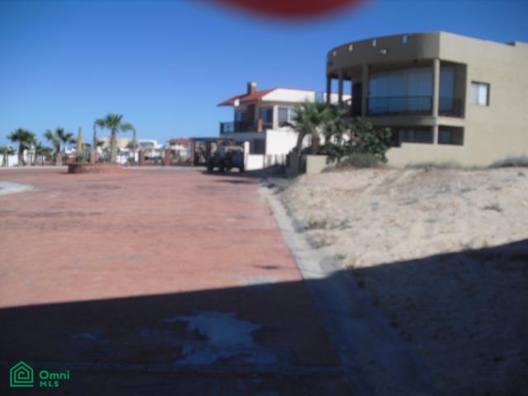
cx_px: 264
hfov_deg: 51.4
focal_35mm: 36
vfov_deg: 39.7
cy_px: 198
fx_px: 549
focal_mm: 6.3
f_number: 7.8
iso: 64
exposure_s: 1/200
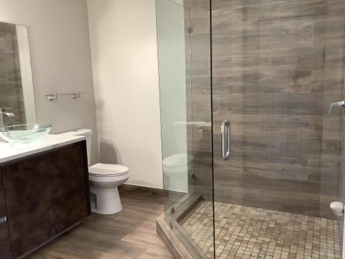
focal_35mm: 31
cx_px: 172
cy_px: 130
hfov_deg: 58.4
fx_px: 309
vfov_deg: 45.4
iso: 125
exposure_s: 1/60
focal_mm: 3.3
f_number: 2.4
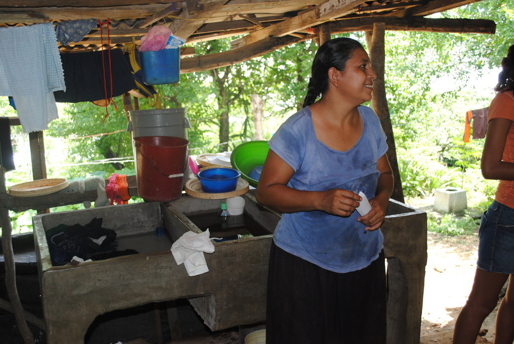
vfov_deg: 34.3
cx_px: 257
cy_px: 172
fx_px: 557
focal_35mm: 39
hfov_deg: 49.5
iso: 200
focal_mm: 26
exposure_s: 1/60
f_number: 4.2
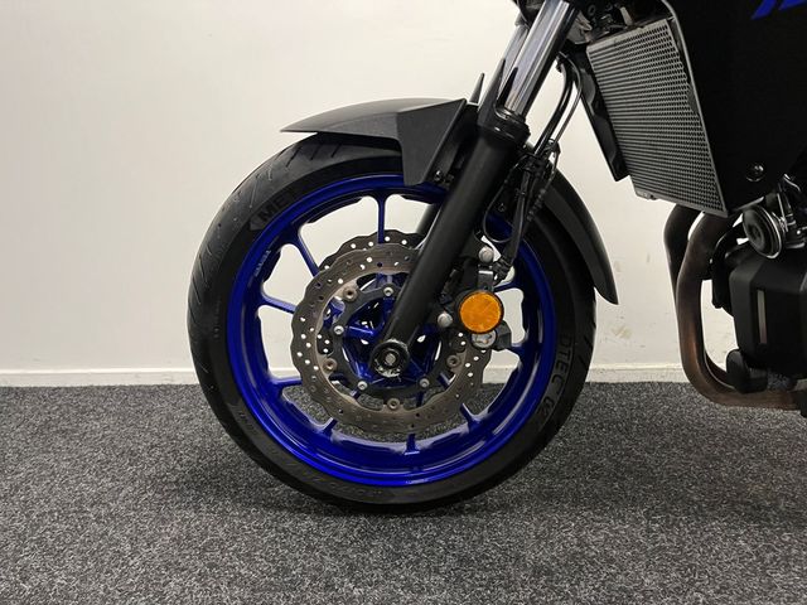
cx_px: 404
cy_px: 302
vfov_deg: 53.1
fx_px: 606
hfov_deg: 67.3
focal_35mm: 26
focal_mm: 5.1
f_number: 1.6
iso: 200
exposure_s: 1/50
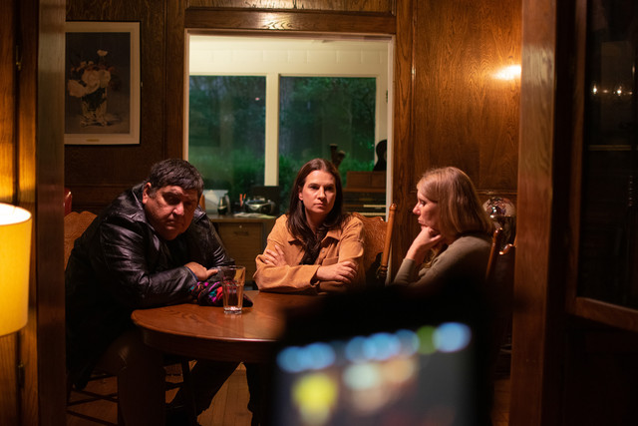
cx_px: 319
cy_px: 213
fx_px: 931
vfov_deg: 25.8
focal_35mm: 52
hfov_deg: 37.8
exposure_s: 1/160
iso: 800
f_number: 2
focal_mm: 35
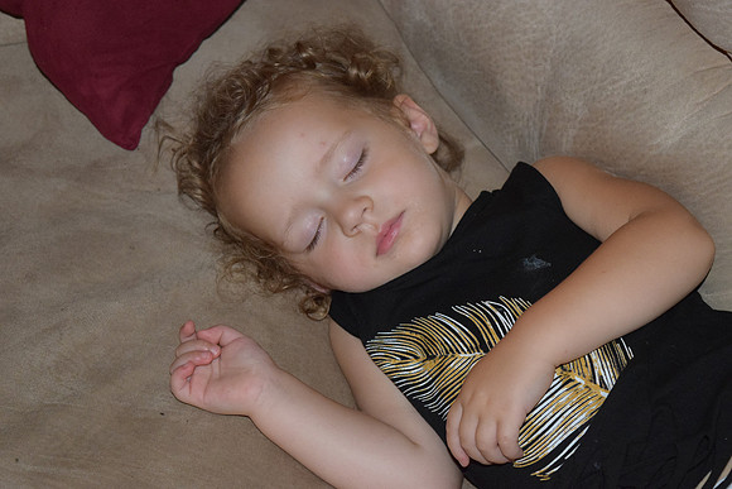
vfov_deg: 16.6
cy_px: 244
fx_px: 1678
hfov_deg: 24.6
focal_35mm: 82
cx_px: 366
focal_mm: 55
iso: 3200
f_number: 5.6
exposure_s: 1/60
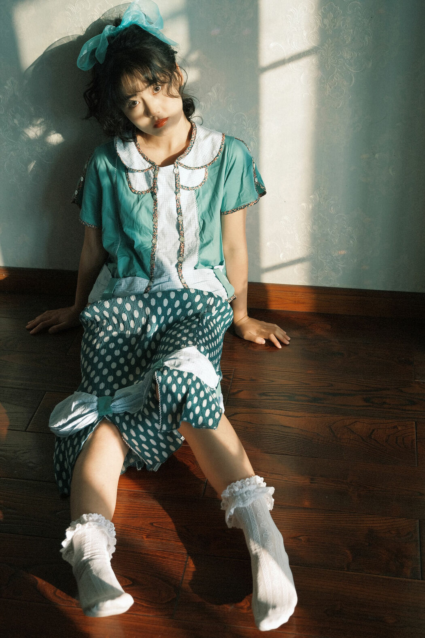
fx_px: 797
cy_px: 319
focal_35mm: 45
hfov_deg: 29.9
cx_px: 212
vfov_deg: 43.6
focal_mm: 30.2
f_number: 2.8
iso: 160
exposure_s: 1/250
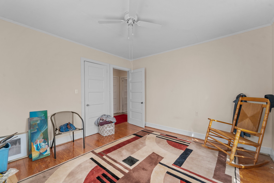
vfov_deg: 81.2
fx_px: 107
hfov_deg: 104.3
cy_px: 92
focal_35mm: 14
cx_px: 137
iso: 400
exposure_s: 1/10
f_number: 8
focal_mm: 14
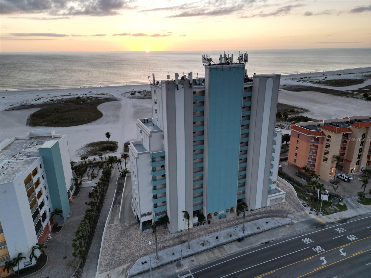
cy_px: 139
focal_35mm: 24
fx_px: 257
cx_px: 186
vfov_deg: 56.8
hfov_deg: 71.6
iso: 100
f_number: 1.7
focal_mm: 6.72
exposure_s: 1/180
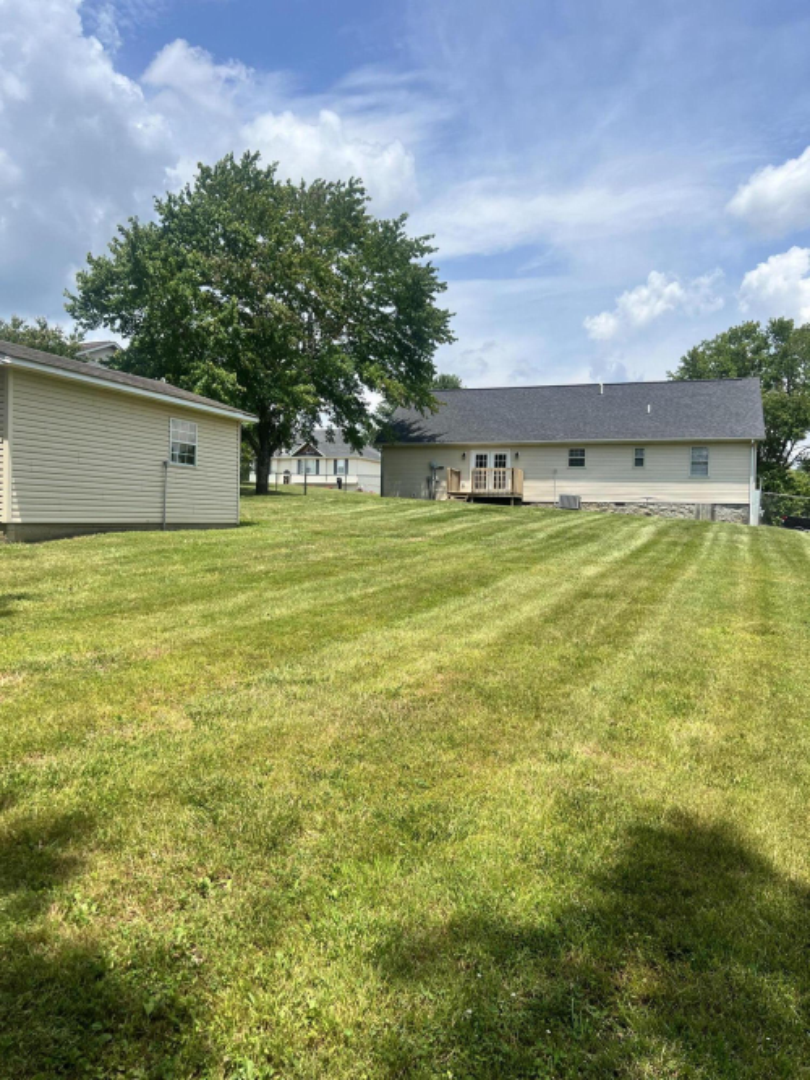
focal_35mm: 26
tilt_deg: +0.2
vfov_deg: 67.3
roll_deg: -1.2
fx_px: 811
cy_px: 540
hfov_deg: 53.0
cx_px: 405
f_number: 1.5
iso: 50
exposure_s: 1/4630
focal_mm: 5.7
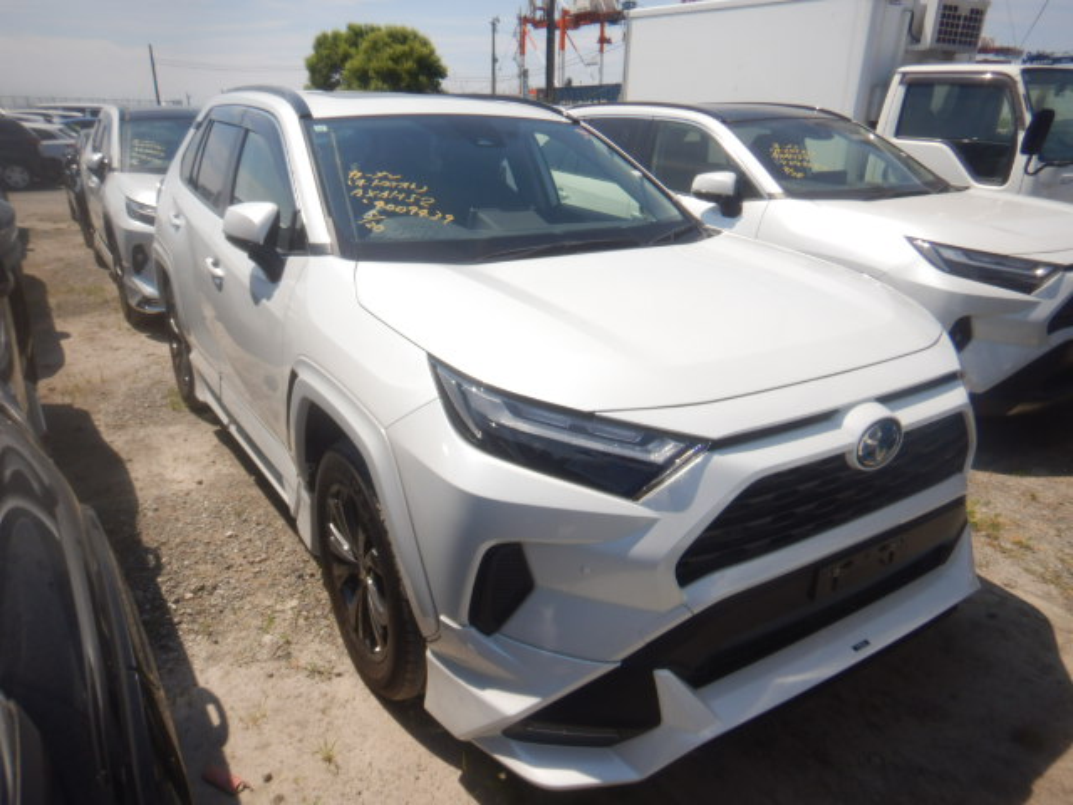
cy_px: 402
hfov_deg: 71.6
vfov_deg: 56.8
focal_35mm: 24
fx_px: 744
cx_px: 536
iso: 125
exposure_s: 1/640
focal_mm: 4.3
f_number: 2.8
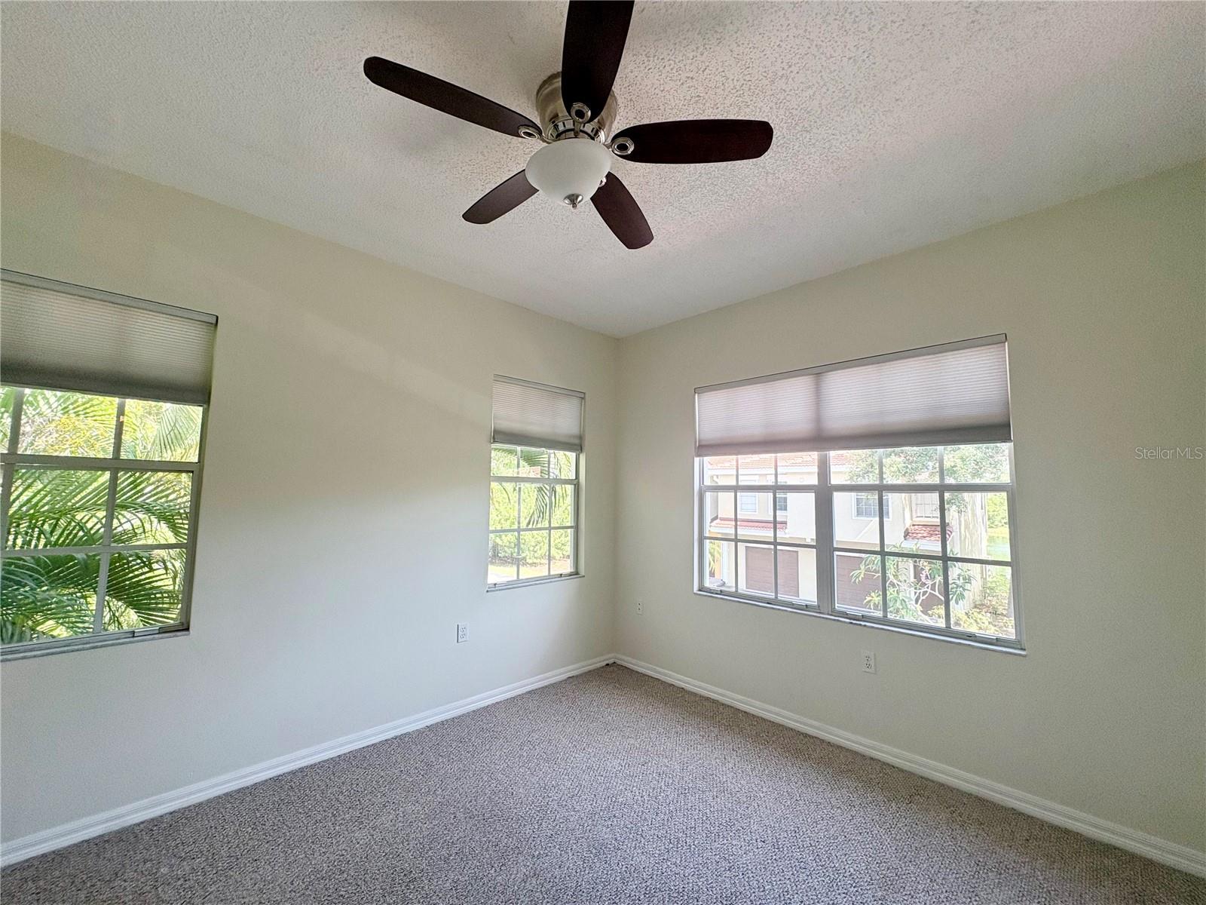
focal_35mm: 14
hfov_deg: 102.1
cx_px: 603
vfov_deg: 85.7
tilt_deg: +5.1
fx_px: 488
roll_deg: +0.2
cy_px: 452
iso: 64
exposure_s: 1/129
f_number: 2.2
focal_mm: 2.22
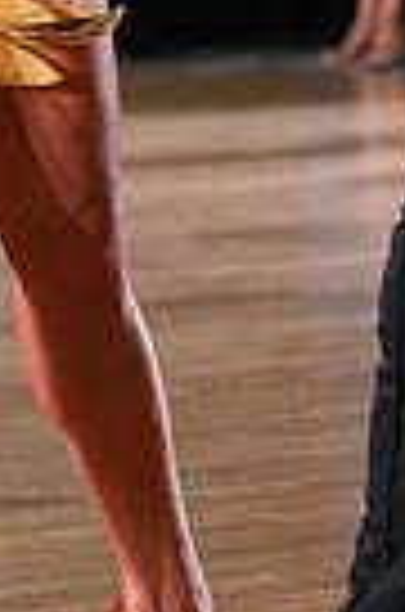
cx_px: 146
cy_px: -189
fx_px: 8633
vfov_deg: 4.0
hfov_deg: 2.7
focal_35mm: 509
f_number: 5
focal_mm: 119
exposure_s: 1/400
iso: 8000
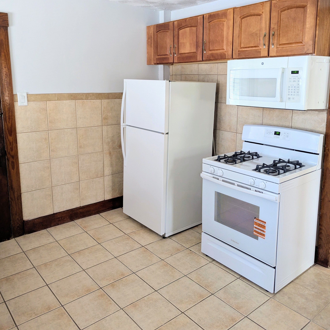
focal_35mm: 29
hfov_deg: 55.6
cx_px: 163
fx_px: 313
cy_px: 129
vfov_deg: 55.1
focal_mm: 6.81
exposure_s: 1/80.8
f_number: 1.85
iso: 330
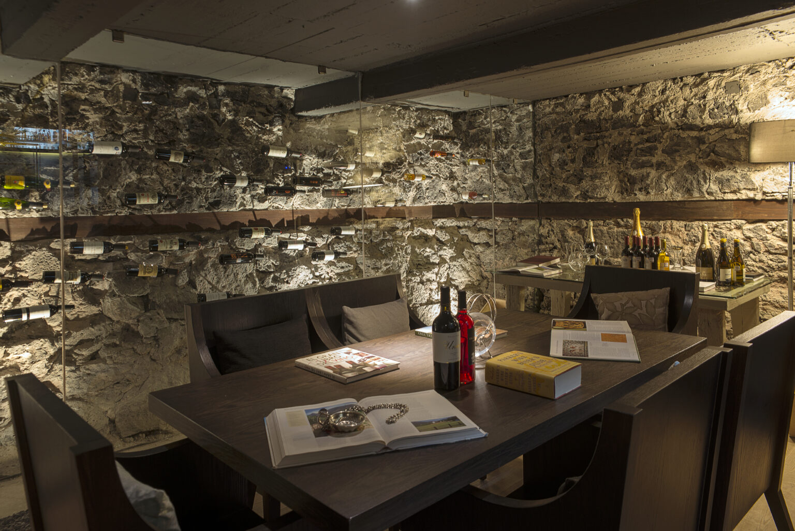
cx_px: 398
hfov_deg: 73.7
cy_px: 266
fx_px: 530
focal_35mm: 24
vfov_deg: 53.2
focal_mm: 24
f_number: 6.3
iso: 50
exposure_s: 3
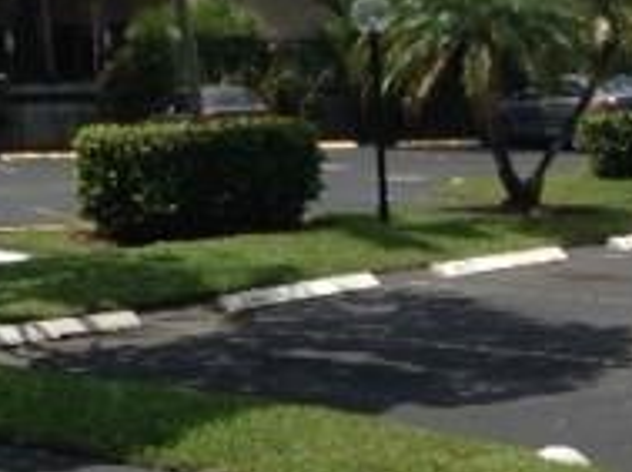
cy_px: 17
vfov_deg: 13.0
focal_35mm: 112
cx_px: 37
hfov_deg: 17.3
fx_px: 2041
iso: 50
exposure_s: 1/1595
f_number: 2.4
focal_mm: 4.12
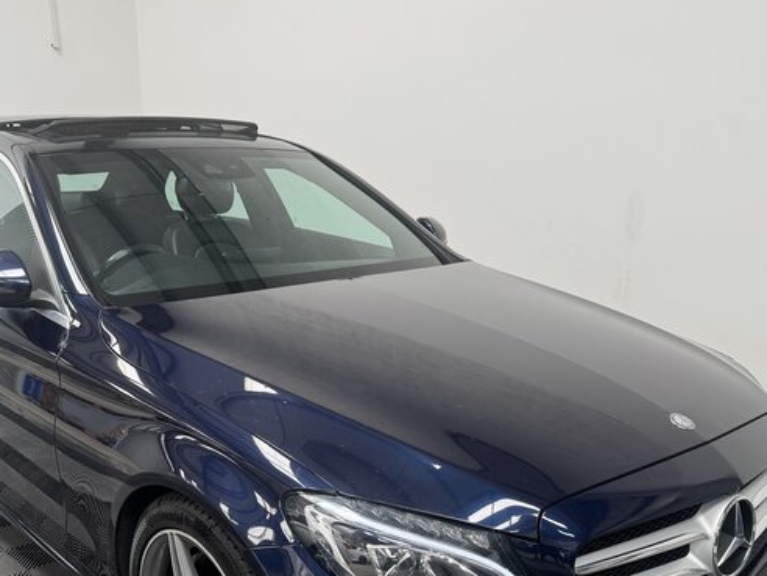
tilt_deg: -18.9
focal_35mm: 39
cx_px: 341
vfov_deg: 35.9
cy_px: 439
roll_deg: +0.9
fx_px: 864
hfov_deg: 47.8
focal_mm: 6.76
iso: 64
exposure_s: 1/100
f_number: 1.78
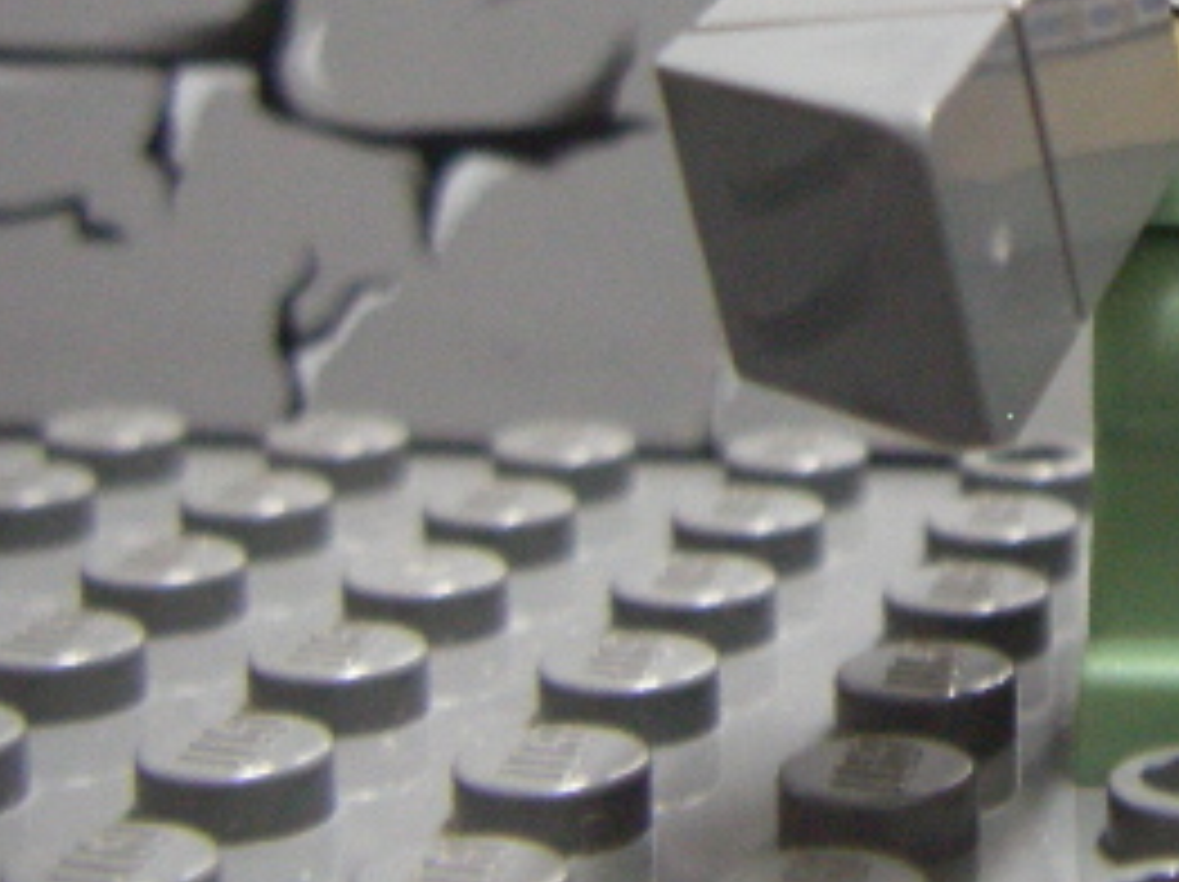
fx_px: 3165
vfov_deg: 15.5
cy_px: -72
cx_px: 1341
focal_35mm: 93
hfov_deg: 20.0
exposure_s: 1/4
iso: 320
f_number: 3.3
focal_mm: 6.3
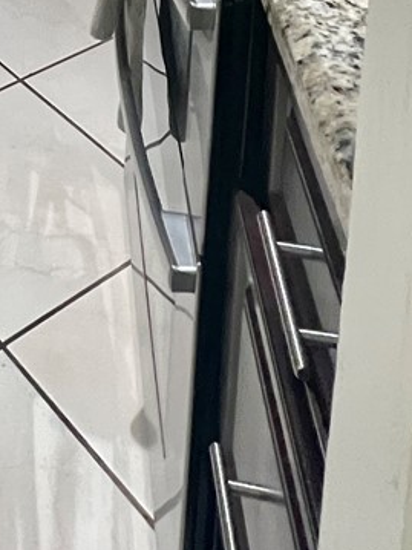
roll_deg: +0.4
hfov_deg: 22.0
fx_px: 921
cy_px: -435
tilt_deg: -8.4
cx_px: -159
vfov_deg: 21.6
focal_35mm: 58
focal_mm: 1.57
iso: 640
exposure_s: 1/60
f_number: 1.8
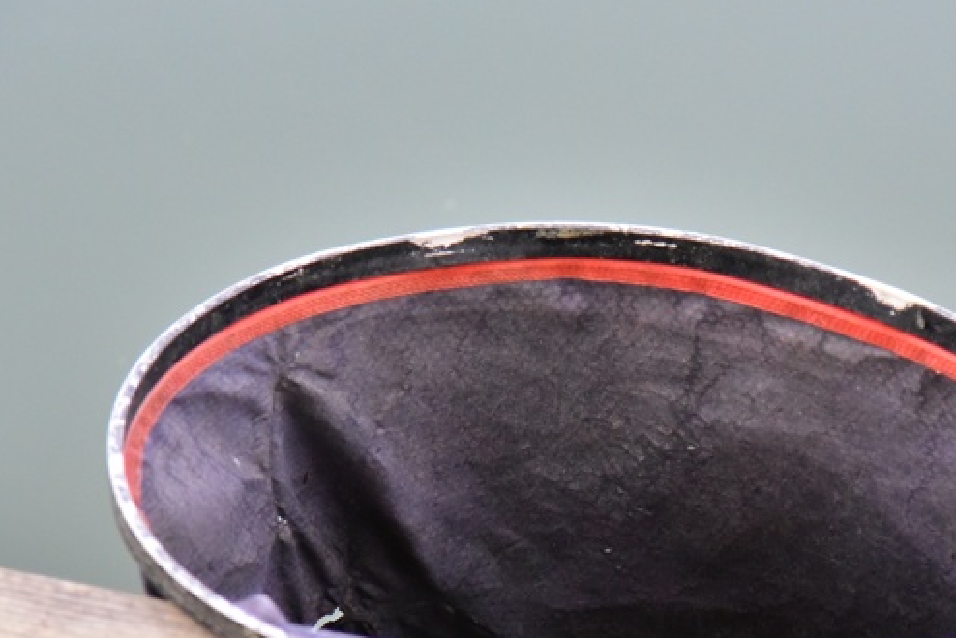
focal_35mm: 243
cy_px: 532
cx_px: 571
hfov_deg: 8.5
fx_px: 6457
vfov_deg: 5.7
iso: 3200
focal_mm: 120
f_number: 4
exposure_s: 1/2500
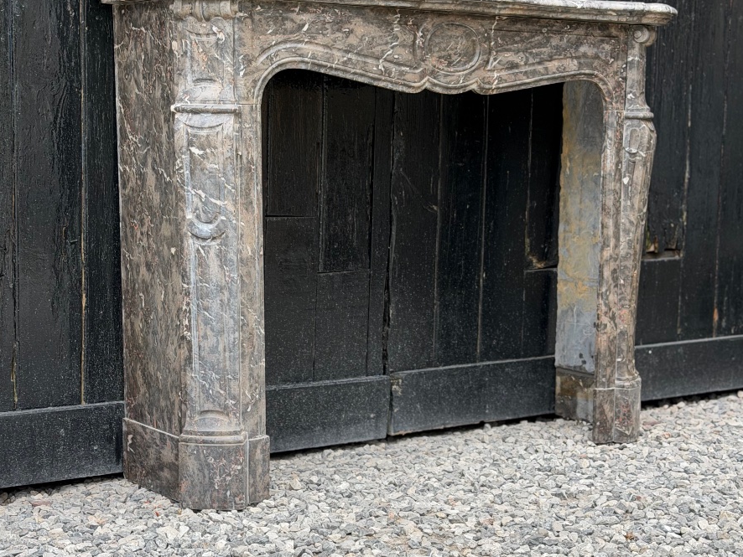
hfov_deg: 29.8
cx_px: 373
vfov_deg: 22.6
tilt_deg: -7.6
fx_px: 1396
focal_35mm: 65
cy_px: 281
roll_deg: -1.6
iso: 64
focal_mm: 6.76
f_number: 1.78
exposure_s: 1/939
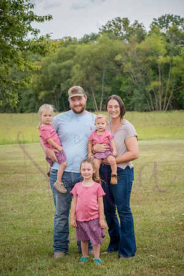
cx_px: 92
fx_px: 613
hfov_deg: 17.1
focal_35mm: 80
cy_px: 138
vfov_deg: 25.4
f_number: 5.6
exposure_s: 1/400
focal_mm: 80
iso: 400
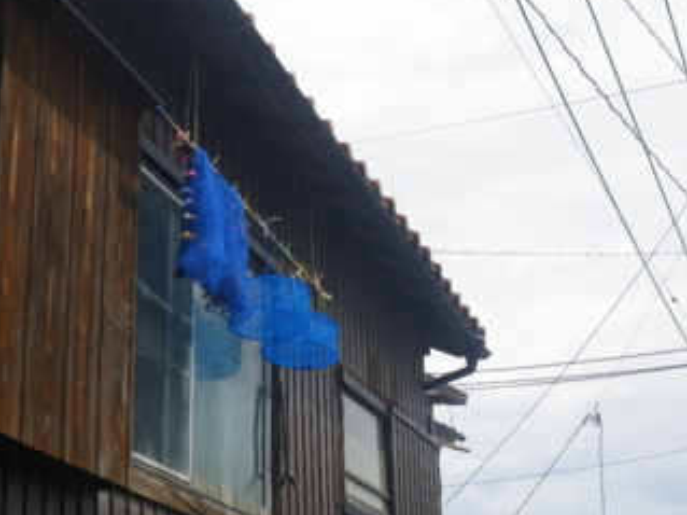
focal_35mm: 72
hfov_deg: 27.0
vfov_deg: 20.4
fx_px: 1428
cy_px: 246
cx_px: 381
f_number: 5.3
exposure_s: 1/500
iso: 80
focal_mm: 9.1
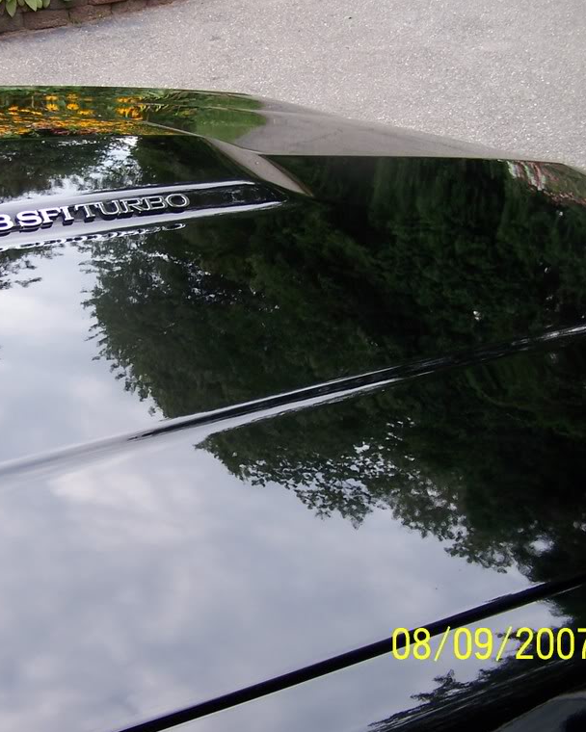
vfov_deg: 37.3
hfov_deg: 29.8
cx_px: 158
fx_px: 1084
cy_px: 366
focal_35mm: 50
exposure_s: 1/30
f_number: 2.8
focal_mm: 6.3
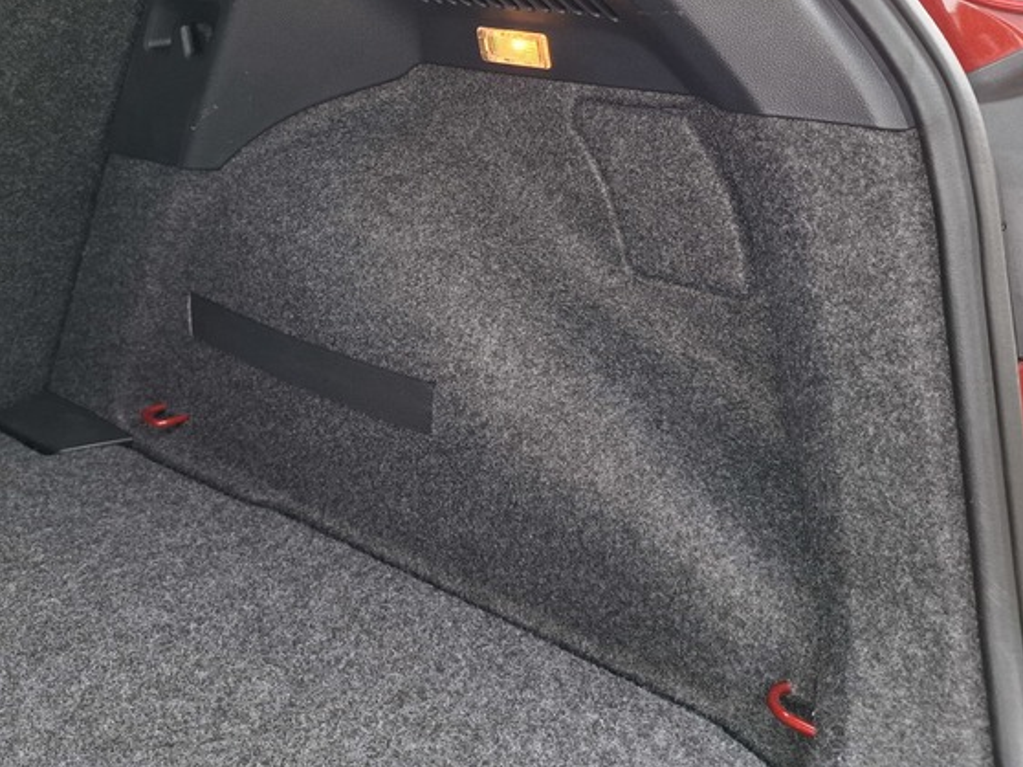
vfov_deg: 42.3
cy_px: 255
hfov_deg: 55.4
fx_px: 975
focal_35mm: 33
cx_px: 497
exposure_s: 1/100
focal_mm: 5.54
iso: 64
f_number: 1.8
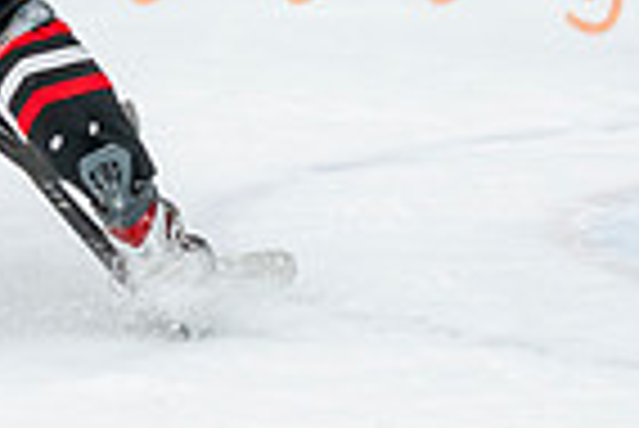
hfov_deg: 4.1
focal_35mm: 496
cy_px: -152
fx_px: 8813
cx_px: 57
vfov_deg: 2.8
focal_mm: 100
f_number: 3.2
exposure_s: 1/640
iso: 2000
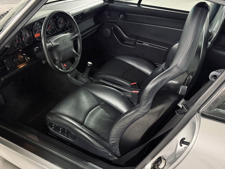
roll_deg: -0.8
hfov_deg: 52.8
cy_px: 93
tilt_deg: -34.1
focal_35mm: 34
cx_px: 73
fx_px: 221
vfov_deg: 41.8
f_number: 1.78
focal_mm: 6.76
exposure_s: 1/33
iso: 640
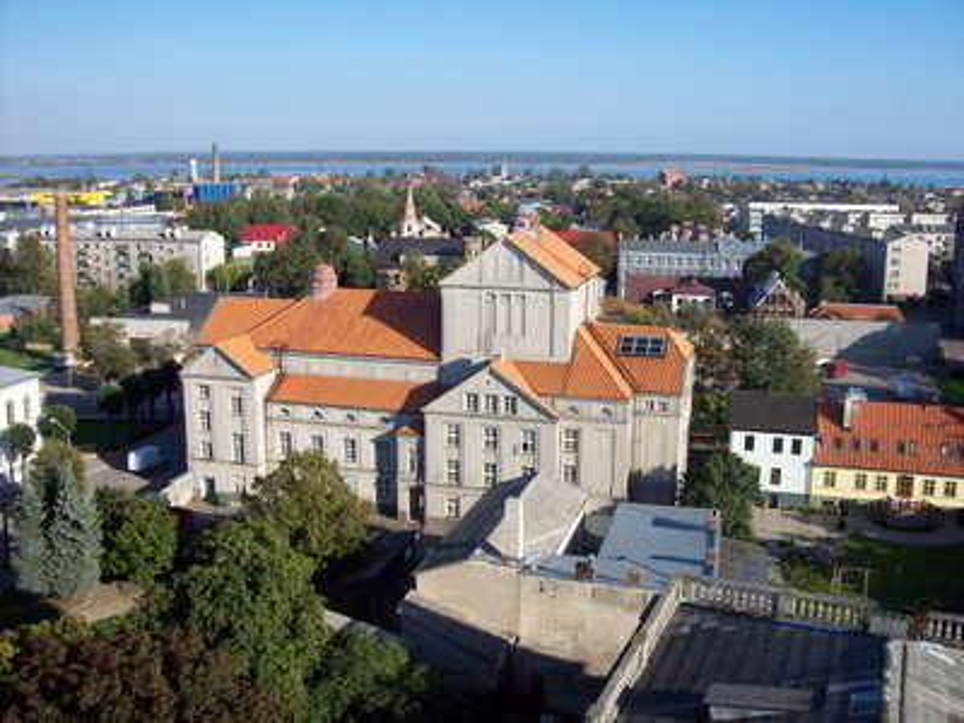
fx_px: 1003
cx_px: 482
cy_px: 362
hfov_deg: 51.4
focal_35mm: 36
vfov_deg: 39.7
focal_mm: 6
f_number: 4.8
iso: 80
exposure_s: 1/529
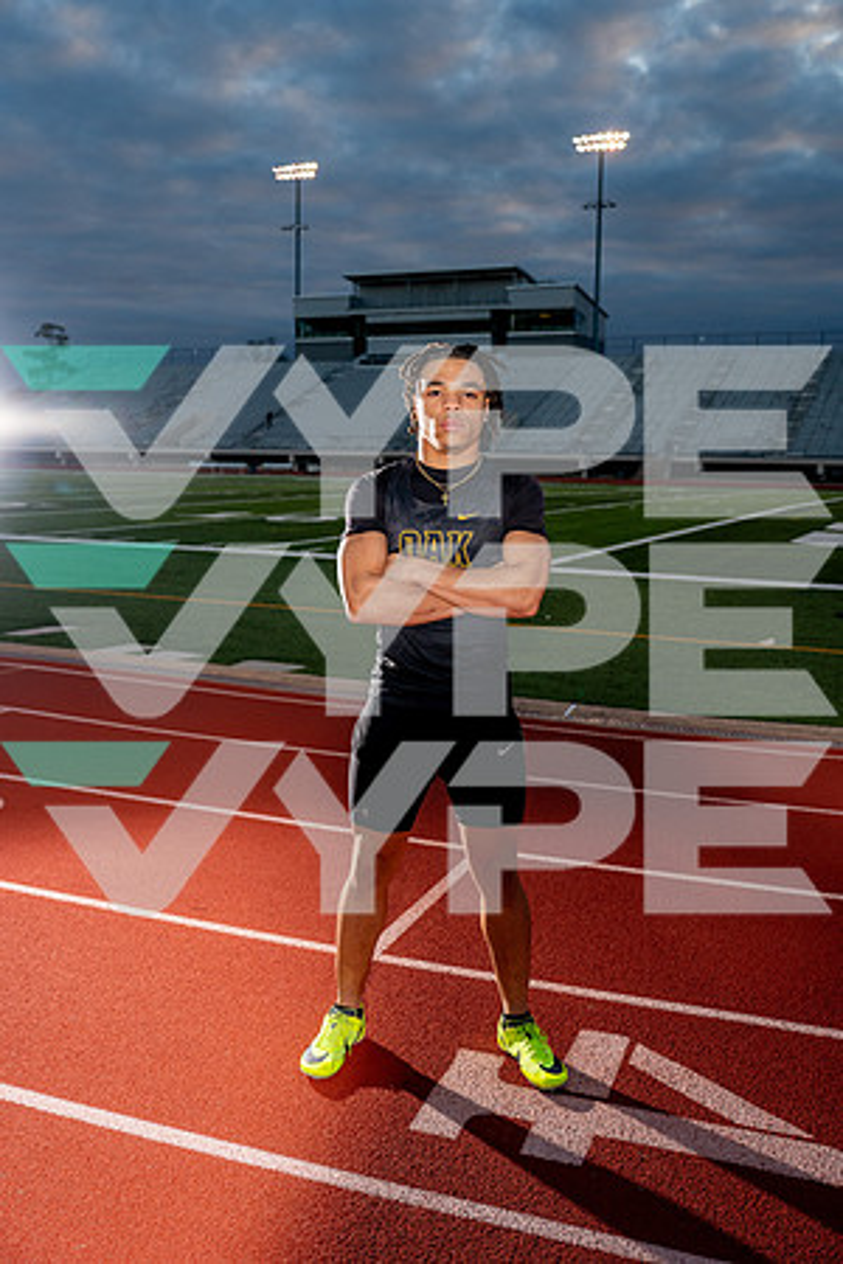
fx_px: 1194
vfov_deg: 55.8
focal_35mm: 34
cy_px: 632
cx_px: 422
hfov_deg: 38.9
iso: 320
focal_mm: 34
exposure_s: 1/1250
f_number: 4
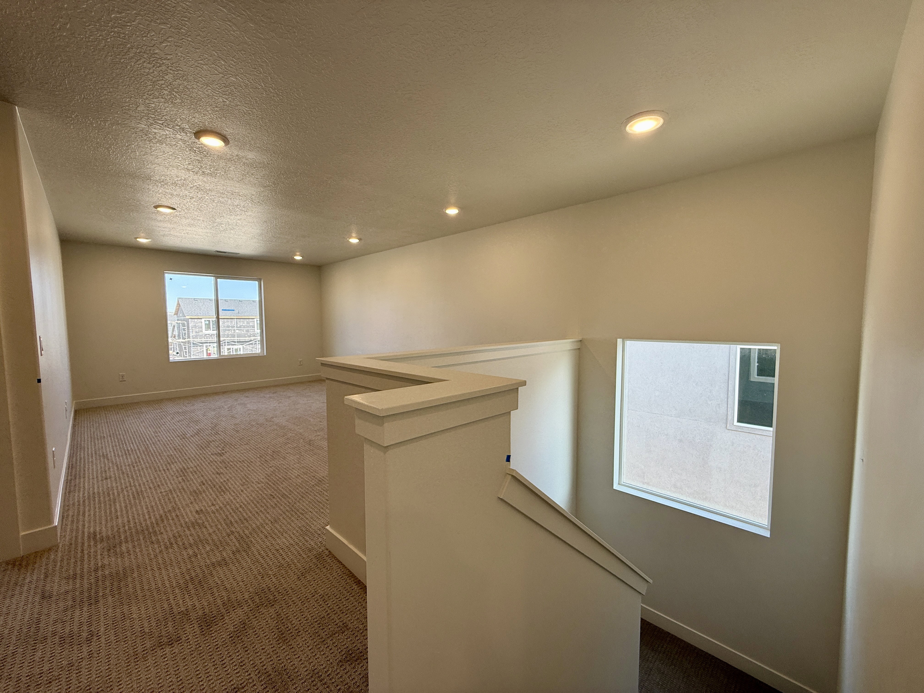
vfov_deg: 85.7
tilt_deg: -3.1
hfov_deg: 102.1
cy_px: 346
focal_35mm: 14
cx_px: 462
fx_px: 374
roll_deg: +0.3
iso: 64
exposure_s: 1/144
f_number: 2.2
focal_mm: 2.22
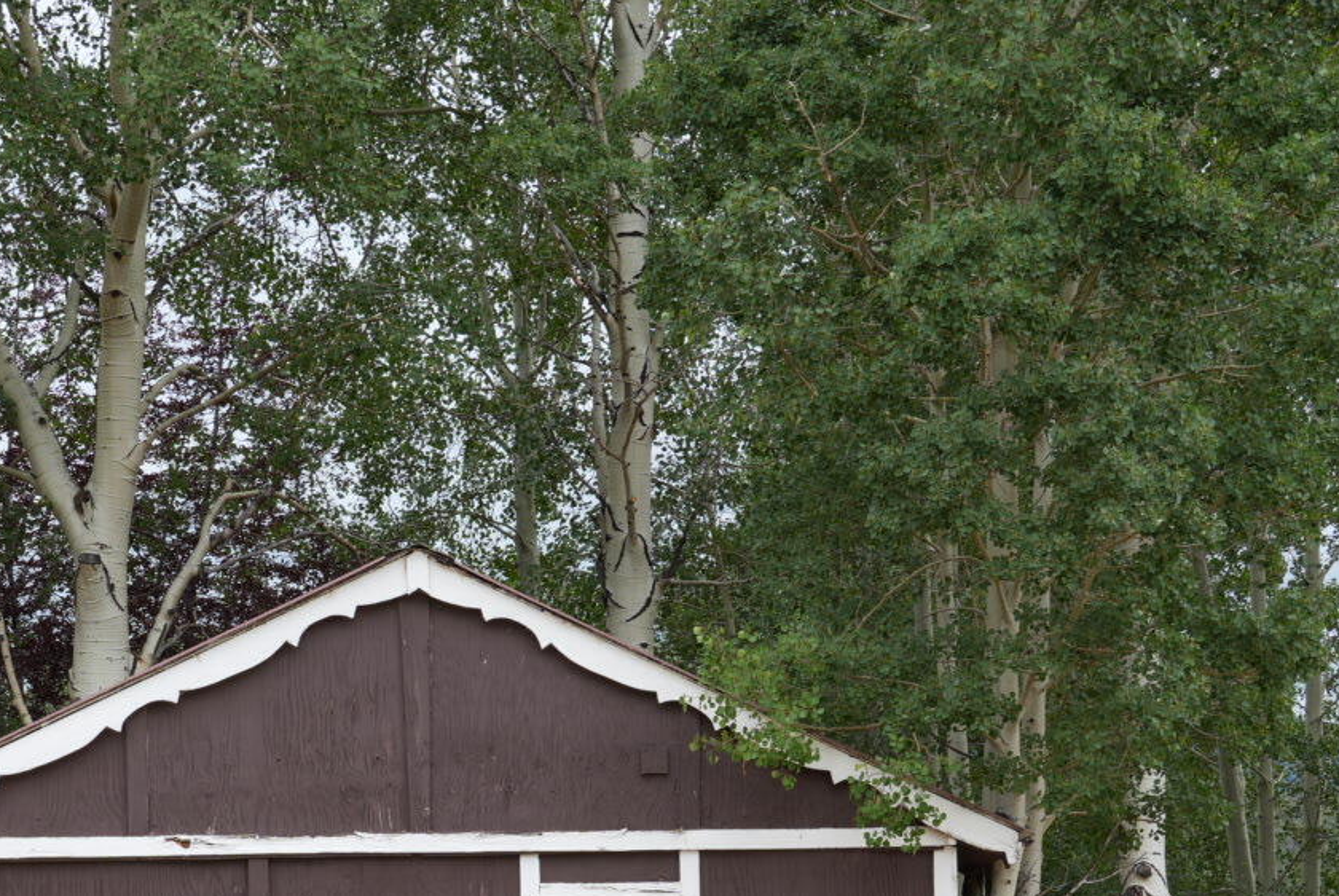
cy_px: 784
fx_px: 2792
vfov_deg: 18.0
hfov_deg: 26.8
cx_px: 440
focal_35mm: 75
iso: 100
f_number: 11
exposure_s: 1/50
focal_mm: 26
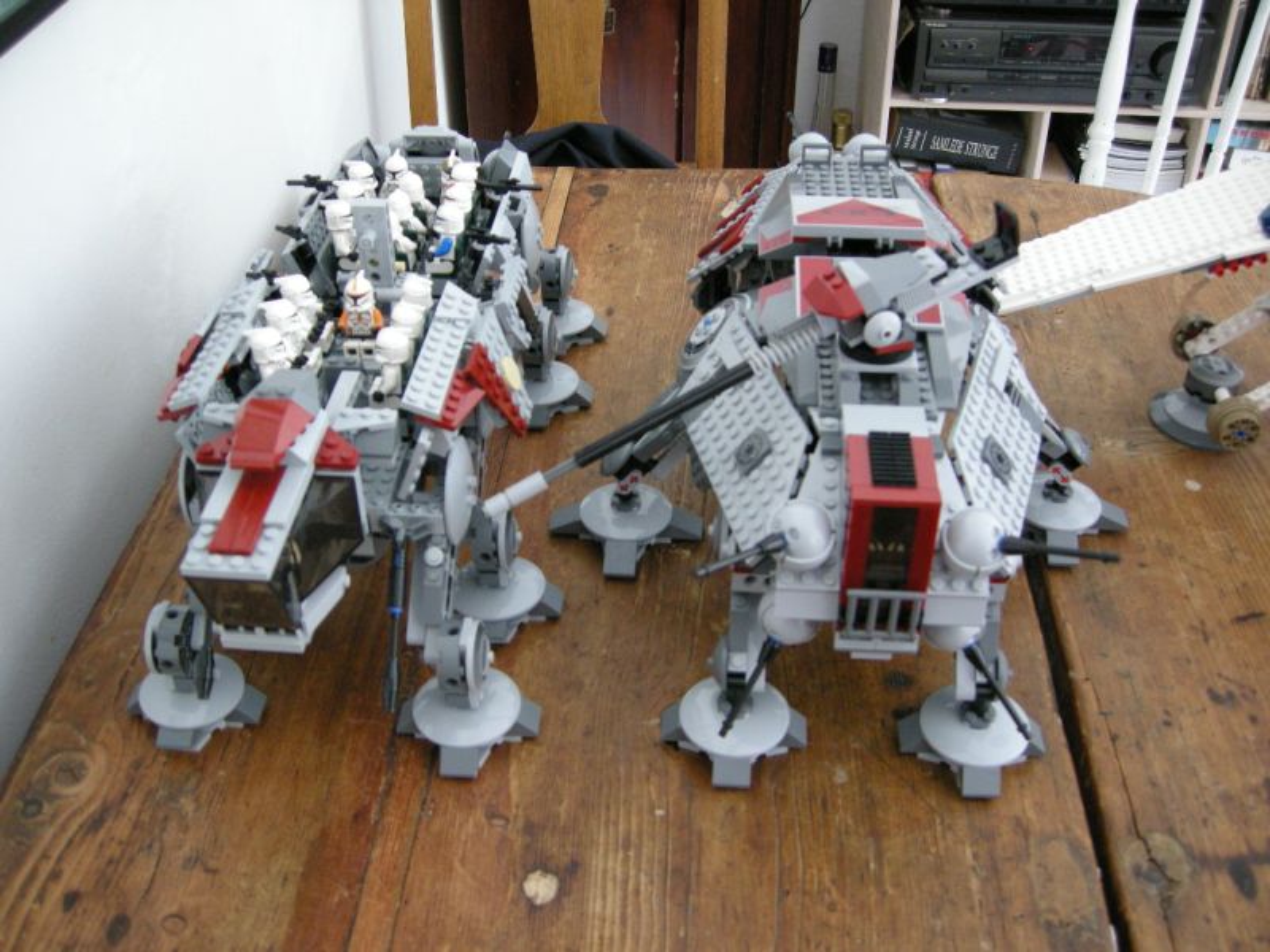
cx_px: 635
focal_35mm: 36
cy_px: 476
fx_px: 1321
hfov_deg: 51.4
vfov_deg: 39.7
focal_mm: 7.5
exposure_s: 1/30
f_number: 2.7
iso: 283
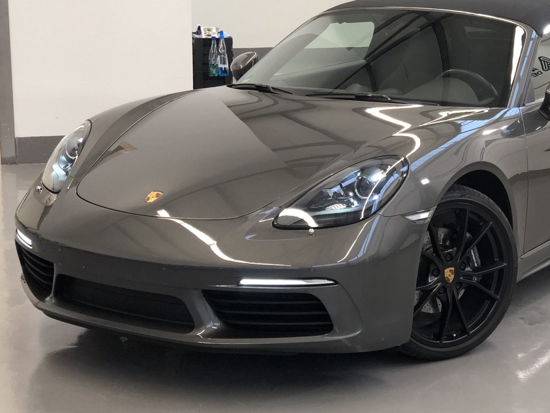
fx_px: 1239
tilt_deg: -10.4
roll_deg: +0.2
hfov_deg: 24.9
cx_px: 368
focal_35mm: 78
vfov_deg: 18.9
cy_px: 169
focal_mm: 6
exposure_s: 1/50
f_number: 2.4
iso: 100
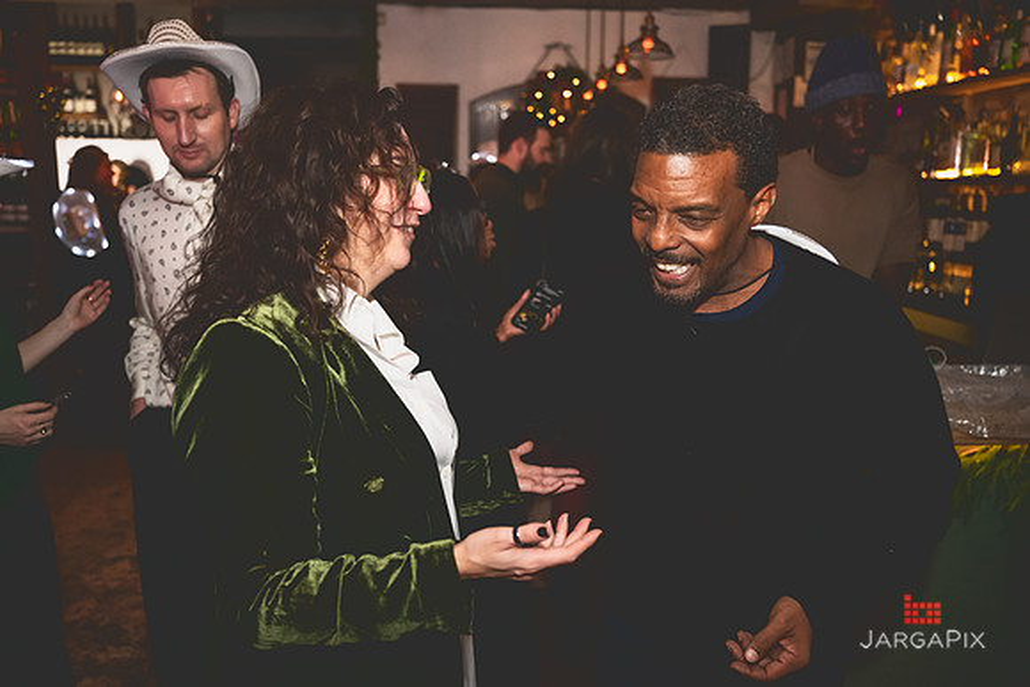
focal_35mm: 30
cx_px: 515
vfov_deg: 44.0
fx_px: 851
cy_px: 344
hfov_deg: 62.4
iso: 3200
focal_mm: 29
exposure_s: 1/125
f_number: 2.8
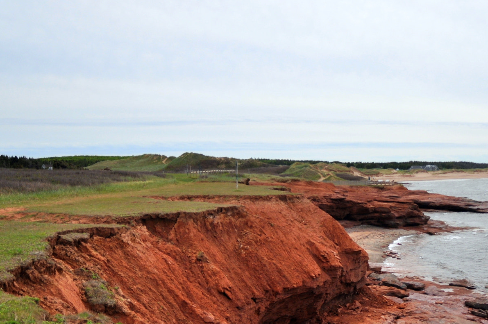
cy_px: 275
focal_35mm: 44
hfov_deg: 43.2
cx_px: 369
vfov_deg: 29.6
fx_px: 594
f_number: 2.8
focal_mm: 17
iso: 200
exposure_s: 1/2000
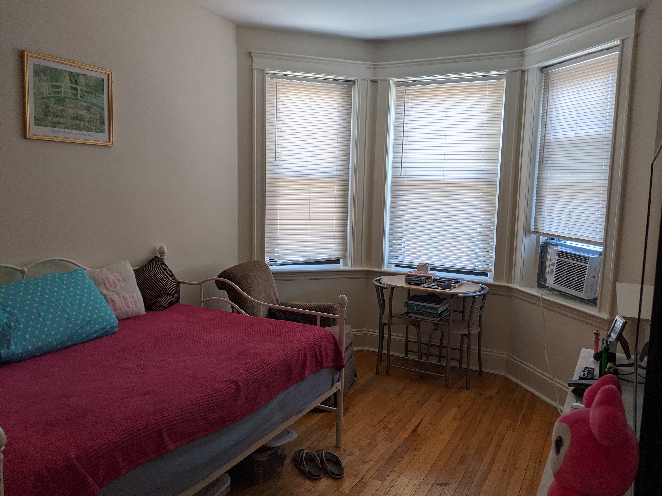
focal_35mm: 27
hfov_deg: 65.3
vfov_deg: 51.4
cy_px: 248
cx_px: 331
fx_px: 516
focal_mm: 4.44
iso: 114
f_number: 1.8
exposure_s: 1/120
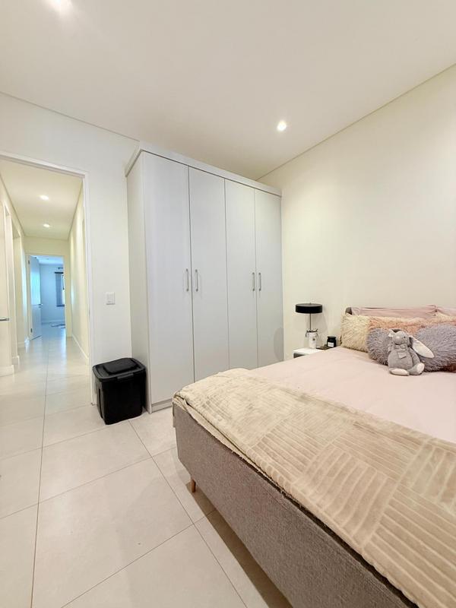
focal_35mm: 14
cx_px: 228
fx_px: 246
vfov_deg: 102.1
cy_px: 304
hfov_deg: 85.7
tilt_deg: -1.5
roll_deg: +1.4
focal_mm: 2.22
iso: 250
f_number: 2.2
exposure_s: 1/50
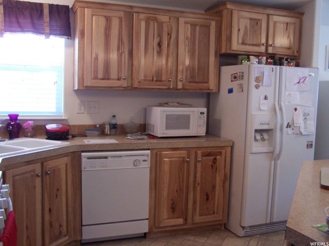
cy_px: 123
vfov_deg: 37.7
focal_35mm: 38
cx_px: 164
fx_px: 361
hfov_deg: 49.0
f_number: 2.8
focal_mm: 6.3
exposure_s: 1/20
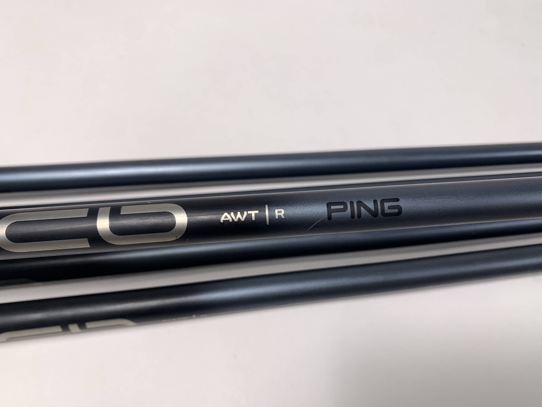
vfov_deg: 53.1
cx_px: 271
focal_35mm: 26
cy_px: 204
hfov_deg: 67.3
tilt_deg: -64.8
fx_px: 407
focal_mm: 4.25
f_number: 1.8
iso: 25
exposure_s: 1/267
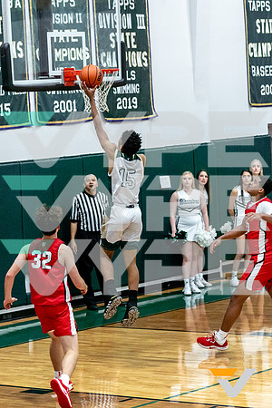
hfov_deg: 9.0
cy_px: 212
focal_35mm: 153
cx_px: 141
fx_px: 1732
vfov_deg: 13.4
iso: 1250
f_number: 2.8
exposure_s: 1/1000
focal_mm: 98
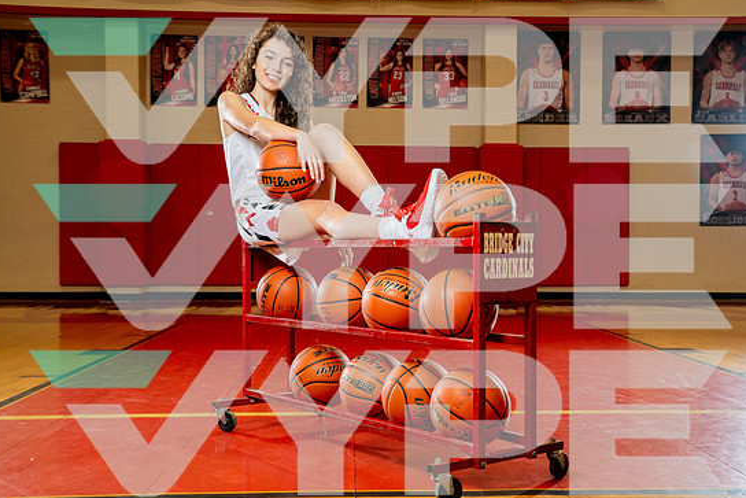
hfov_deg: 45.4
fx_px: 891
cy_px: 257
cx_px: 389
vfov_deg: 31.2
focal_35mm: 43
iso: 500
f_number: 4.5
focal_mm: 39
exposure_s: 1/250
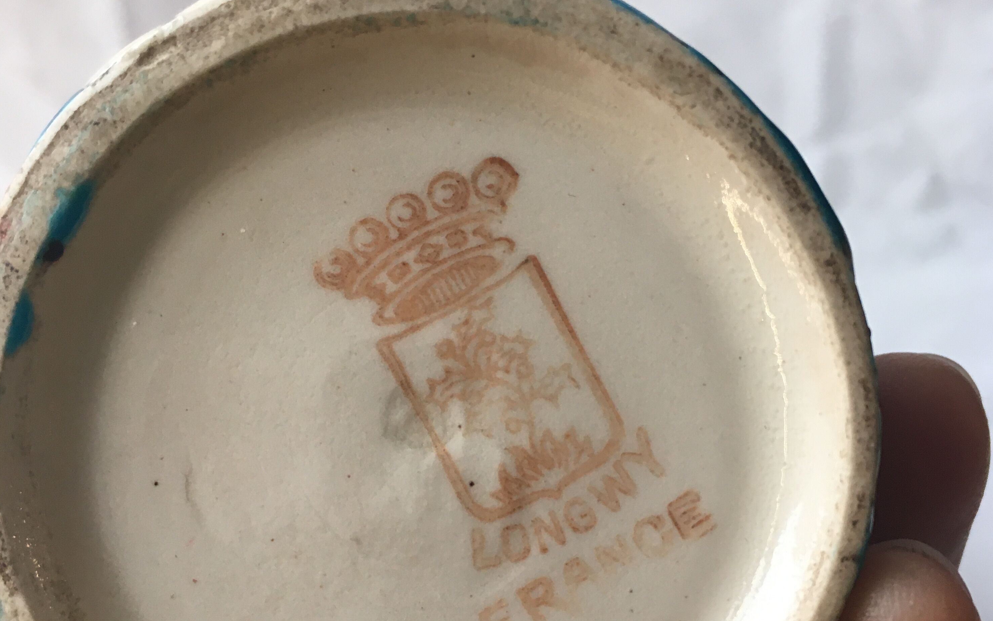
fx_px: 1137
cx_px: 506
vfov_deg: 30.0
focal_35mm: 42
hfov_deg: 47.2
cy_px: 468
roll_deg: +7.6
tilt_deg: -38.9
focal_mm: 4.15
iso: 40
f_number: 2.2
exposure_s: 1/33
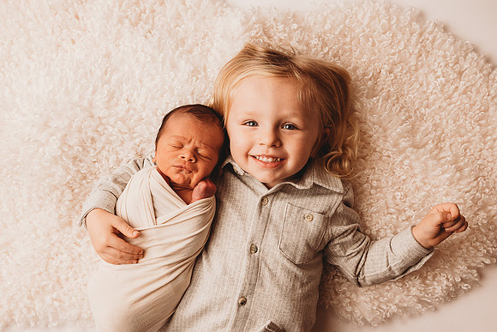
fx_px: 569
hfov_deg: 47.2
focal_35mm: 41
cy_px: 179
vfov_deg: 32.5
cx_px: 253
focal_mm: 24
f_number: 4
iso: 100
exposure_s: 1/160
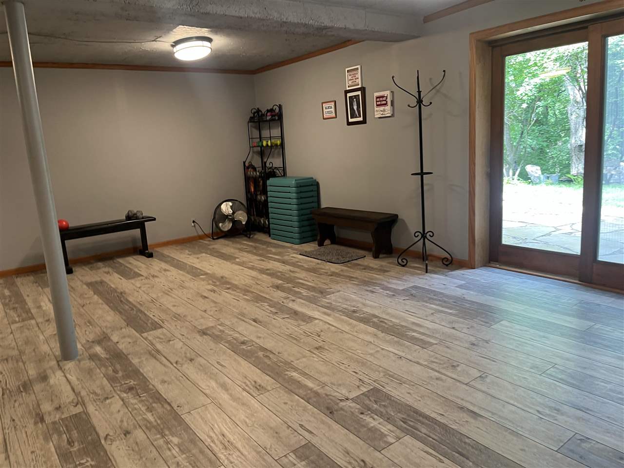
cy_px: 234
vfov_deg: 53.1
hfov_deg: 67.3
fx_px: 469
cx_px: 312
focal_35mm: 26
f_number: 1.6
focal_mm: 5.1
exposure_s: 1/60
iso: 100
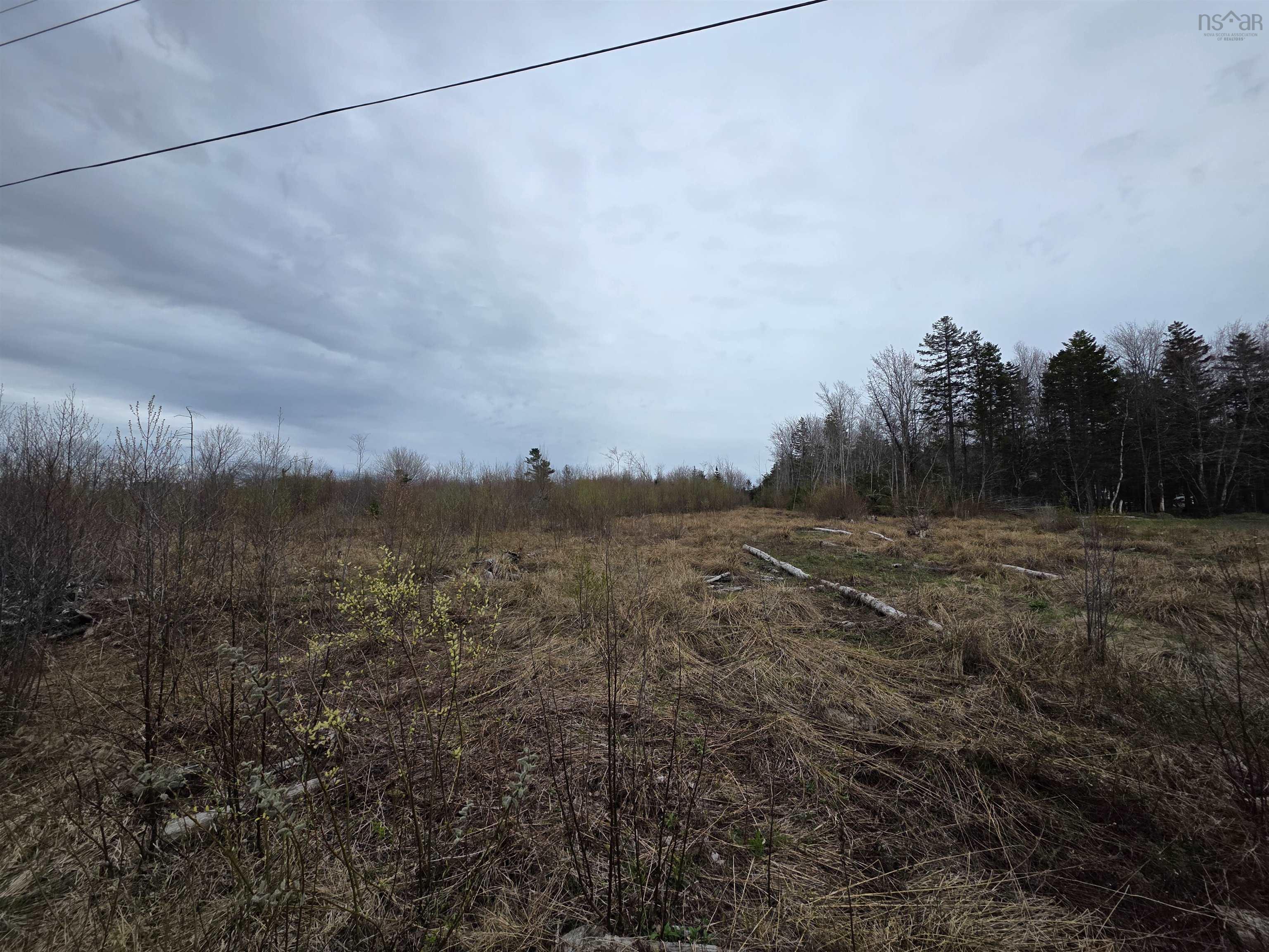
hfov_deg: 106.2
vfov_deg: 89.9
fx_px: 477
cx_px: 634
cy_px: 476
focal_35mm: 13
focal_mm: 2.2
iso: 40
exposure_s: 1/1844
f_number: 1.9
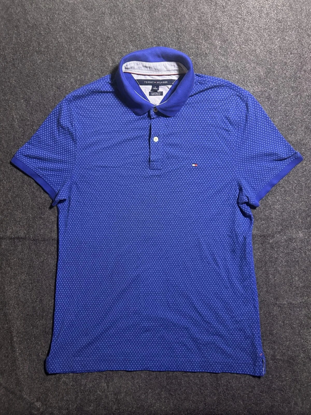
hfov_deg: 53.1
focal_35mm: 26
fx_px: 311
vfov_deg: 67.3
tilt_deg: -70.4
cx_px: 156
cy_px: 208
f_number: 1.5
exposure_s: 1/60
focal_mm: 5.7
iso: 400
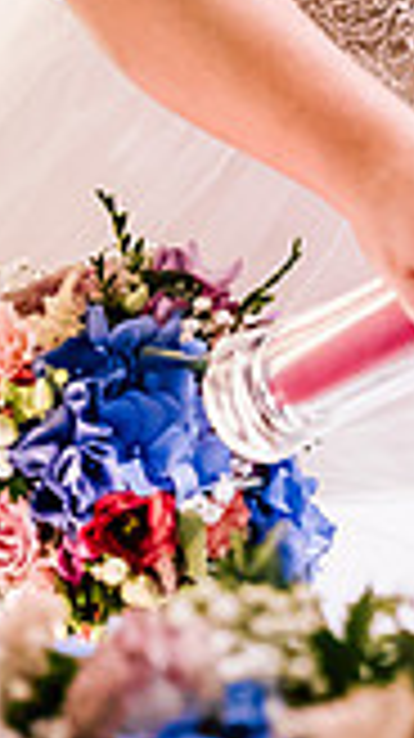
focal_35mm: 130
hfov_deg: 8.9
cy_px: -97
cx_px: 765
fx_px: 2542
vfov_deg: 16.0
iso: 3200
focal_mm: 35
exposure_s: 1/250
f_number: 1.4
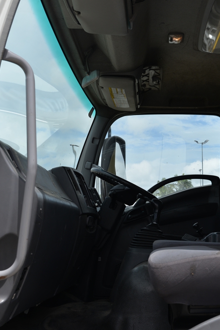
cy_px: 164
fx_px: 486
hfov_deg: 25.2
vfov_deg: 37.5
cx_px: 167
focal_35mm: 53
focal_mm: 35
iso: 100
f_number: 8
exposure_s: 1/250
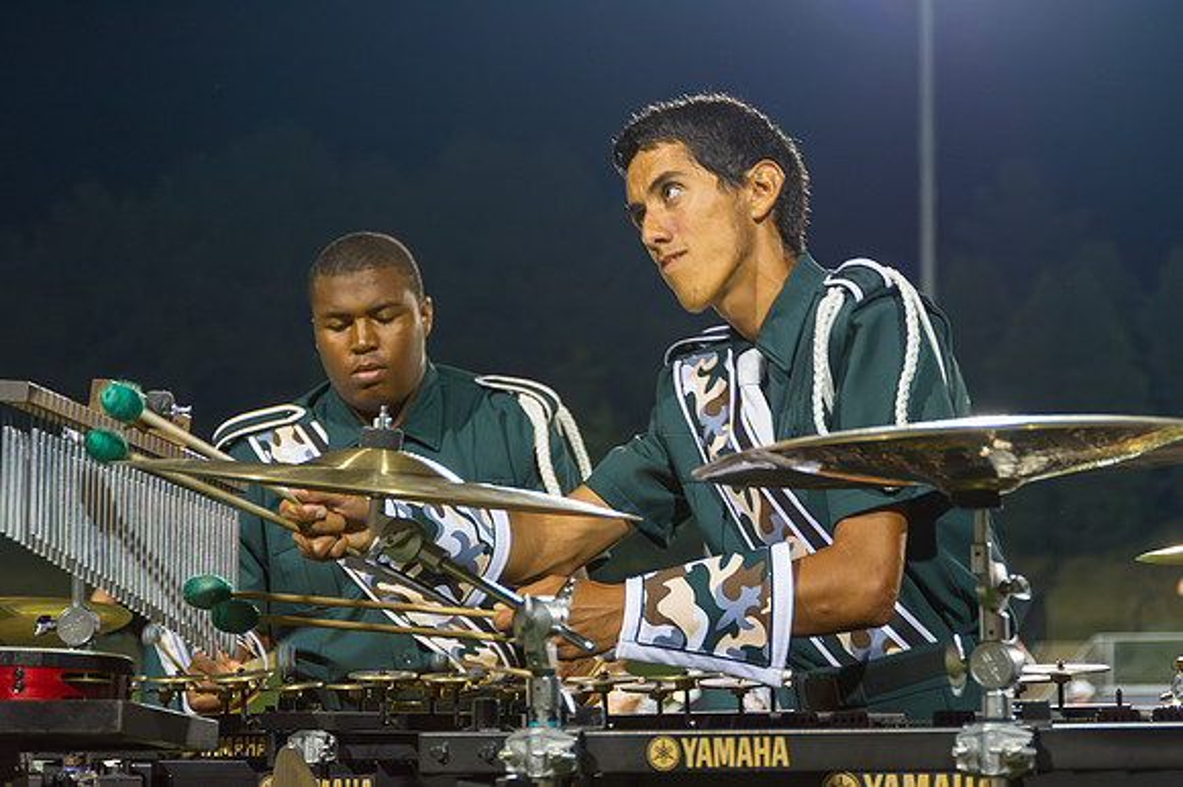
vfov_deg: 13.2
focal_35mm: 104
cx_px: 715
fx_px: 3412
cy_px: 314
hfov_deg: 19.6
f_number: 5.6
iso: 3200
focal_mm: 85
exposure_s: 1/160
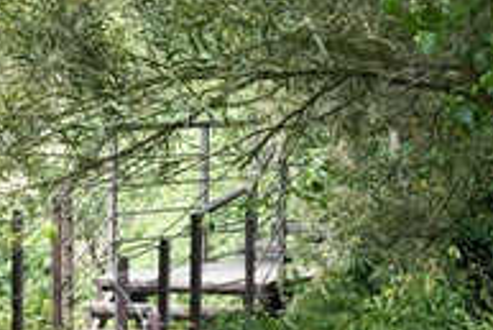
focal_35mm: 259
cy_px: 457
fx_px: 3546
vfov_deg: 5.3
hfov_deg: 8.0
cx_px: 266
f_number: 8
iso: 2000
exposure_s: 1/640
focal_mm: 48.7
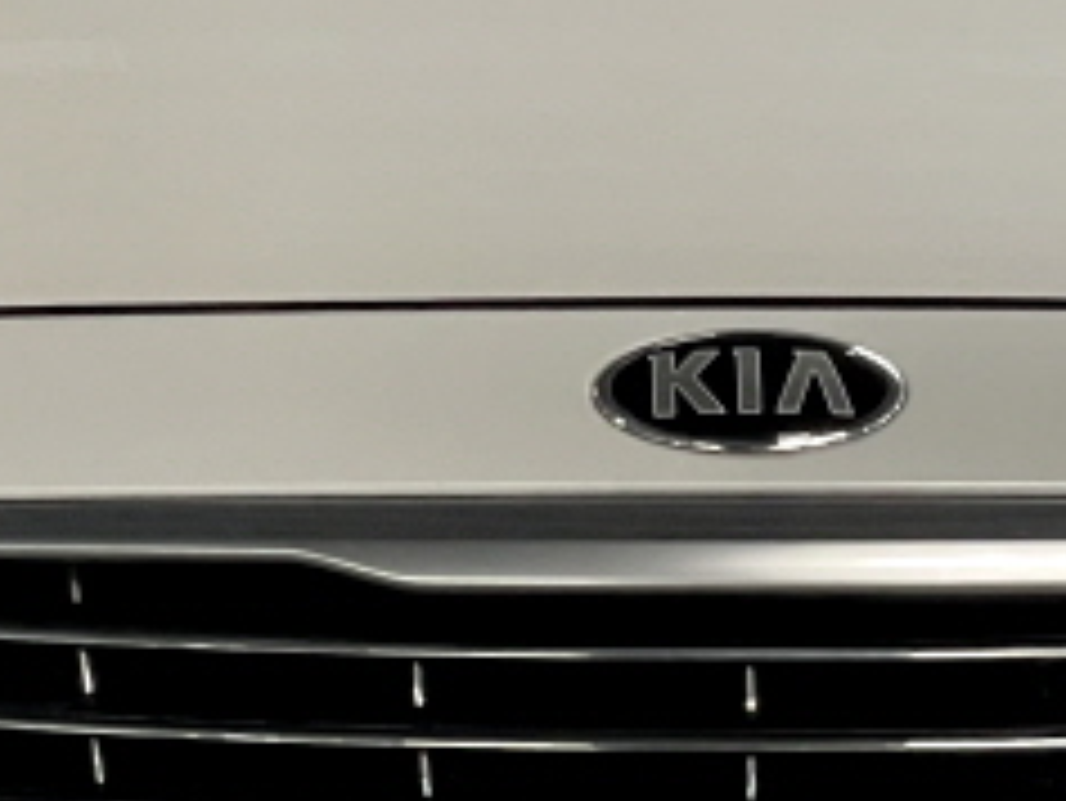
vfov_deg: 6.1
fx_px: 7518
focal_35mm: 244
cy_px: 137
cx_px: 578
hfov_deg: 8.1
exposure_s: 1/60
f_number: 2
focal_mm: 6
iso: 200
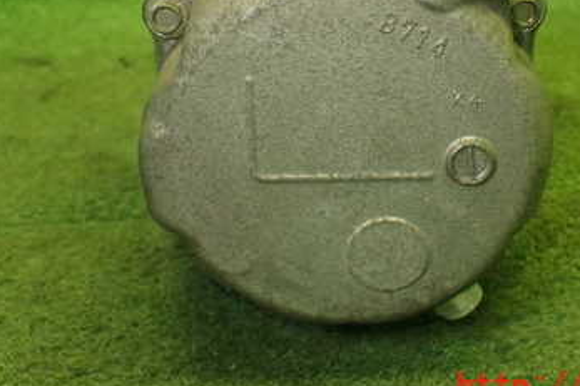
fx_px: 870
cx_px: 333
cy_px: 33
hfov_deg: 36.8
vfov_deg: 24.3
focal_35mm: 54
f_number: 2.3
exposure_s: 1/125
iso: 500
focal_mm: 5.4
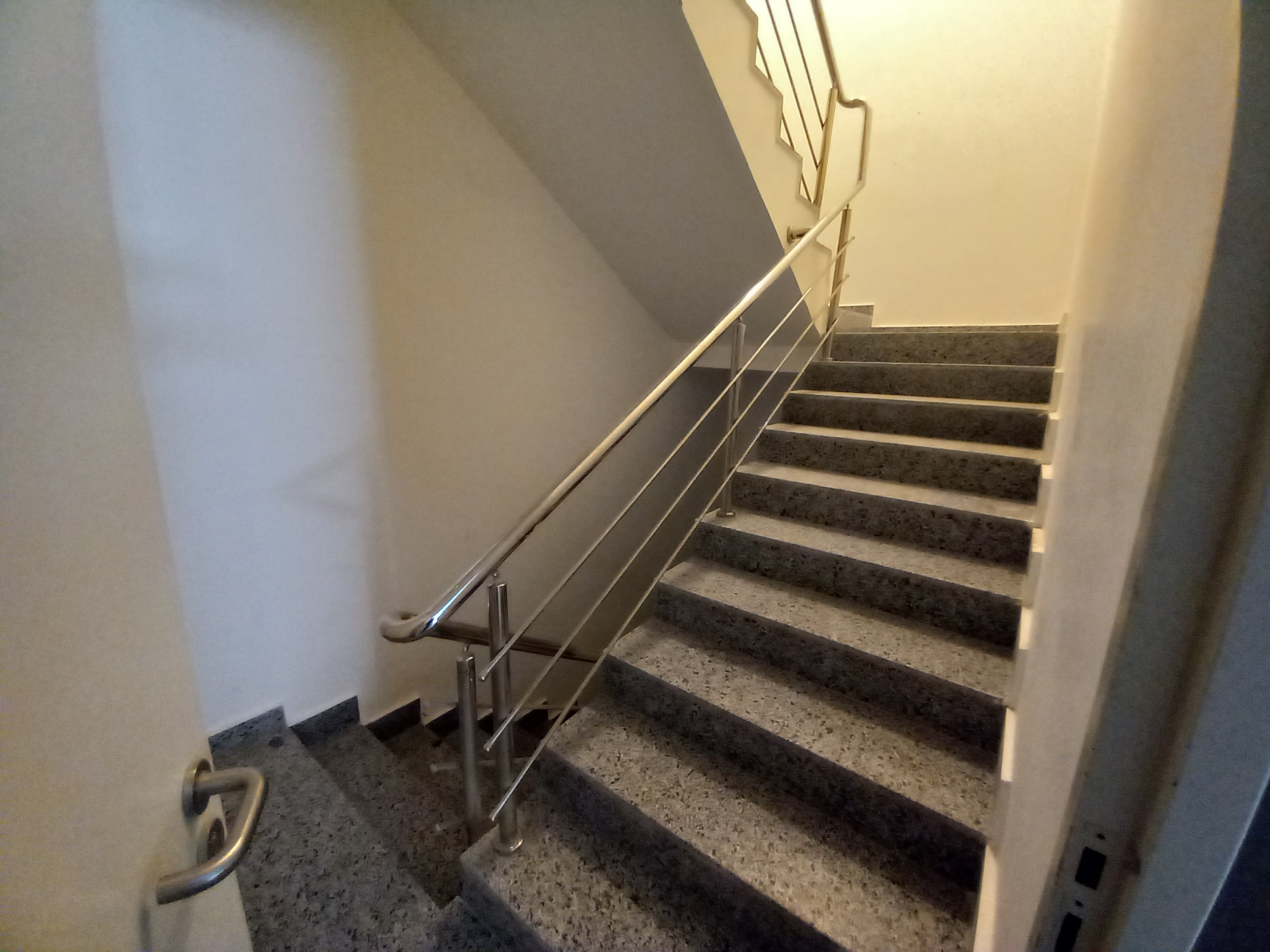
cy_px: 476
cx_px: 635
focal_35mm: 13
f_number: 2.2
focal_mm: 1.13
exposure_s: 1/25
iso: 200
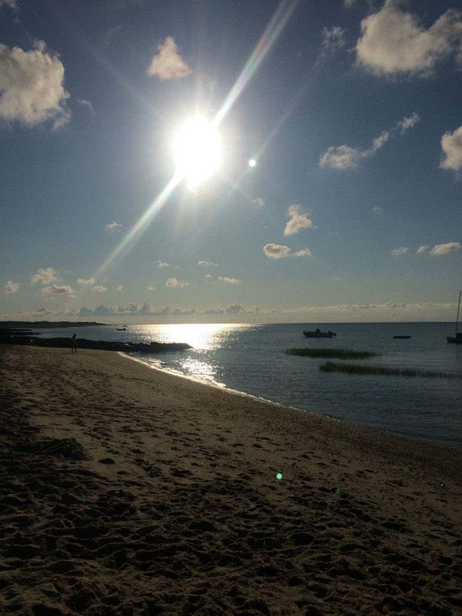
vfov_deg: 61.7
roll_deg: +3.3
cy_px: 308
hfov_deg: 48.2
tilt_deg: +1.0
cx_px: 231
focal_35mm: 29
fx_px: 516
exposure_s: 1/20833
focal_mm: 4.15
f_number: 2.2
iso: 32
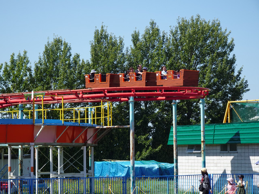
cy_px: 97
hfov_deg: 15.6
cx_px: 130
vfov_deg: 11.8
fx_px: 943
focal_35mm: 126
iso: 80
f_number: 5.6
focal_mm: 19.98
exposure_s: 1/320
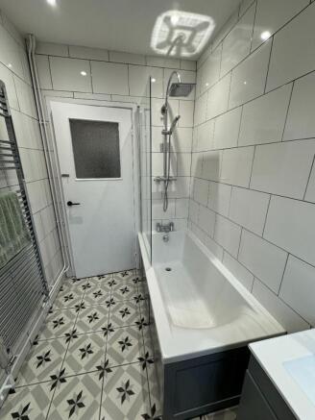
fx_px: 170
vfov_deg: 102.0
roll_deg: +0.1
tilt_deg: -15.5
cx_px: 158
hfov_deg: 85.7
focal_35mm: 14
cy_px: 210
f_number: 2.2
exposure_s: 1/100
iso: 160
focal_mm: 2.22
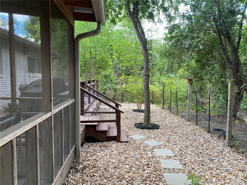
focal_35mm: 26
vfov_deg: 53.1
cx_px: 124
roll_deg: -0.3
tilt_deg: -5.1
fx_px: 186
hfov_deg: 67.3
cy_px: 92
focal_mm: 4.25
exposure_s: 1/122
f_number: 1.8
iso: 32
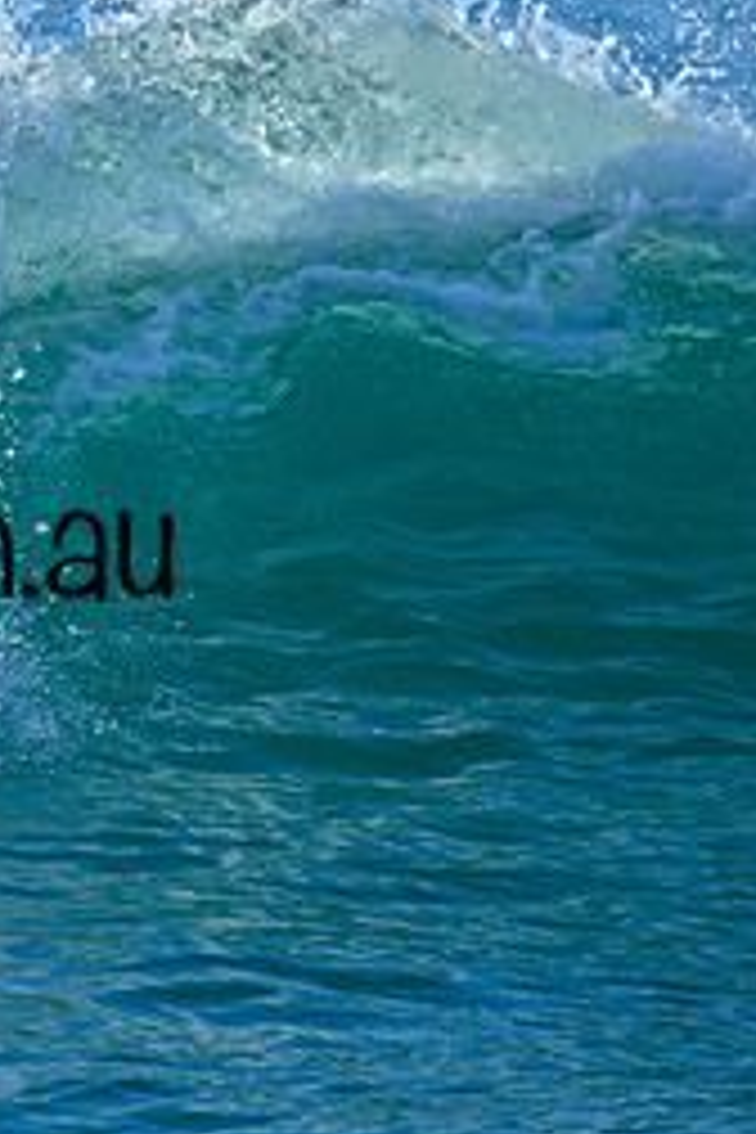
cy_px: 309
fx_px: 74303
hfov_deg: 0.6
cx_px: -671
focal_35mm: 2359
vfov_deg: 0.9
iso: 560
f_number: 6.3
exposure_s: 1/2000
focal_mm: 800
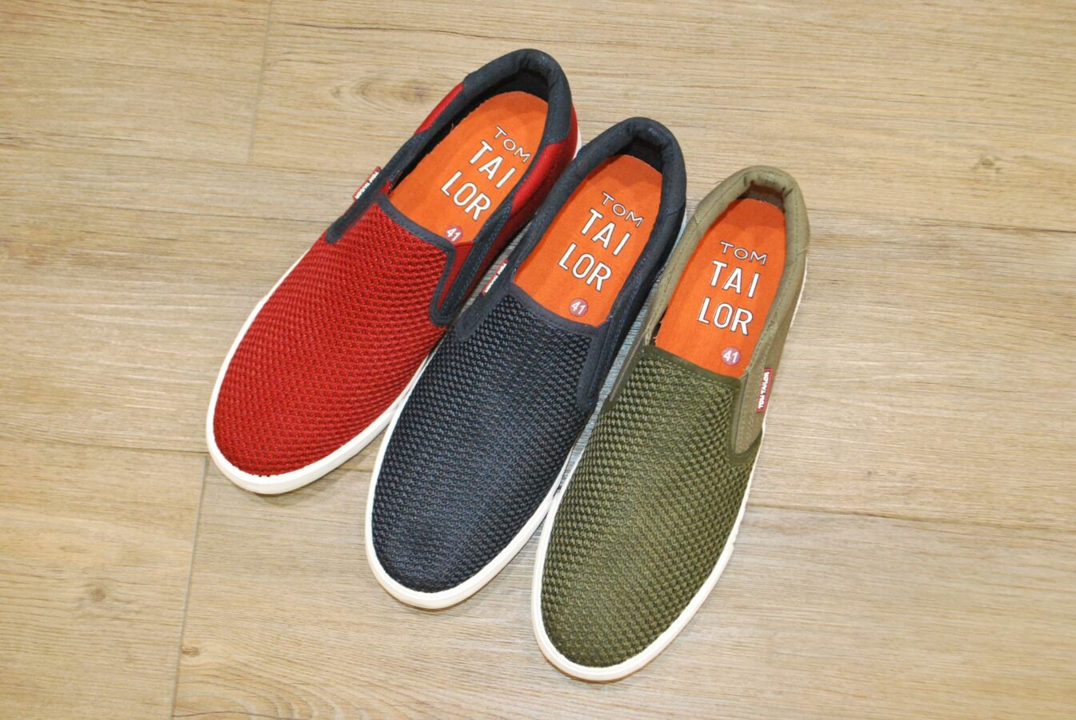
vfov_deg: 28.1
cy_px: 360
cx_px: 538
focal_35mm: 48
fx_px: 1436
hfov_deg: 41.1
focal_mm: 32
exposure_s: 1/60
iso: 1600
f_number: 5.6
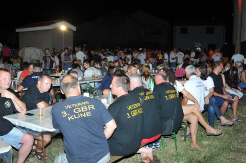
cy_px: 82
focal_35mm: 36
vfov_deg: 36.8
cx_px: 123
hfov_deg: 53.2
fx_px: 246
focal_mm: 24
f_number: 6.3
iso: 400
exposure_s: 1/50
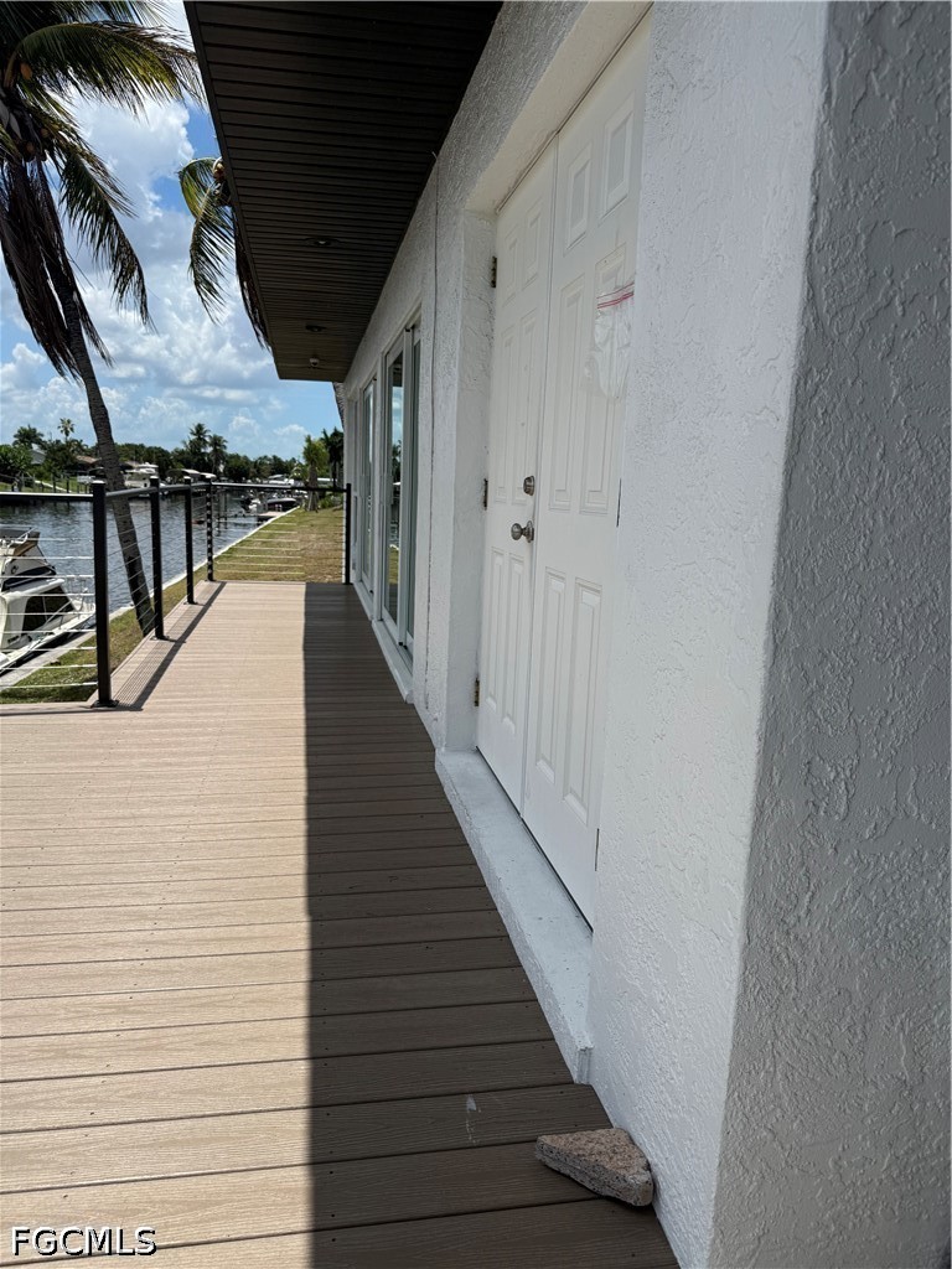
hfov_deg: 56.8
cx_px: 476
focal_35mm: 24
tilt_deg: -5.1
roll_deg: -2.9
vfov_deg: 71.6
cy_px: 634
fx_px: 880
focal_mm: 6.76
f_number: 1.78
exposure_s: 1/8130
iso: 80
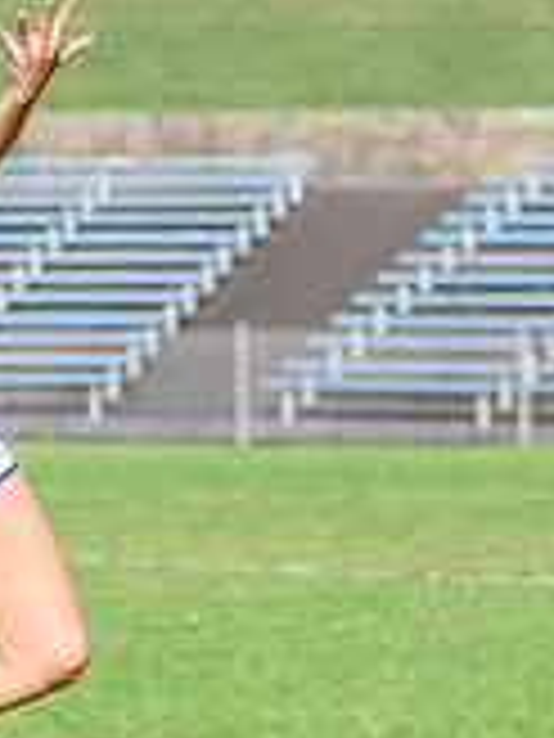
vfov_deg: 2.9
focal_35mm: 685
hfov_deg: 2.2
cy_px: 282
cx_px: -15
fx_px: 14617
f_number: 8
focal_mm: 150
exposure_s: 1/1600
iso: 640
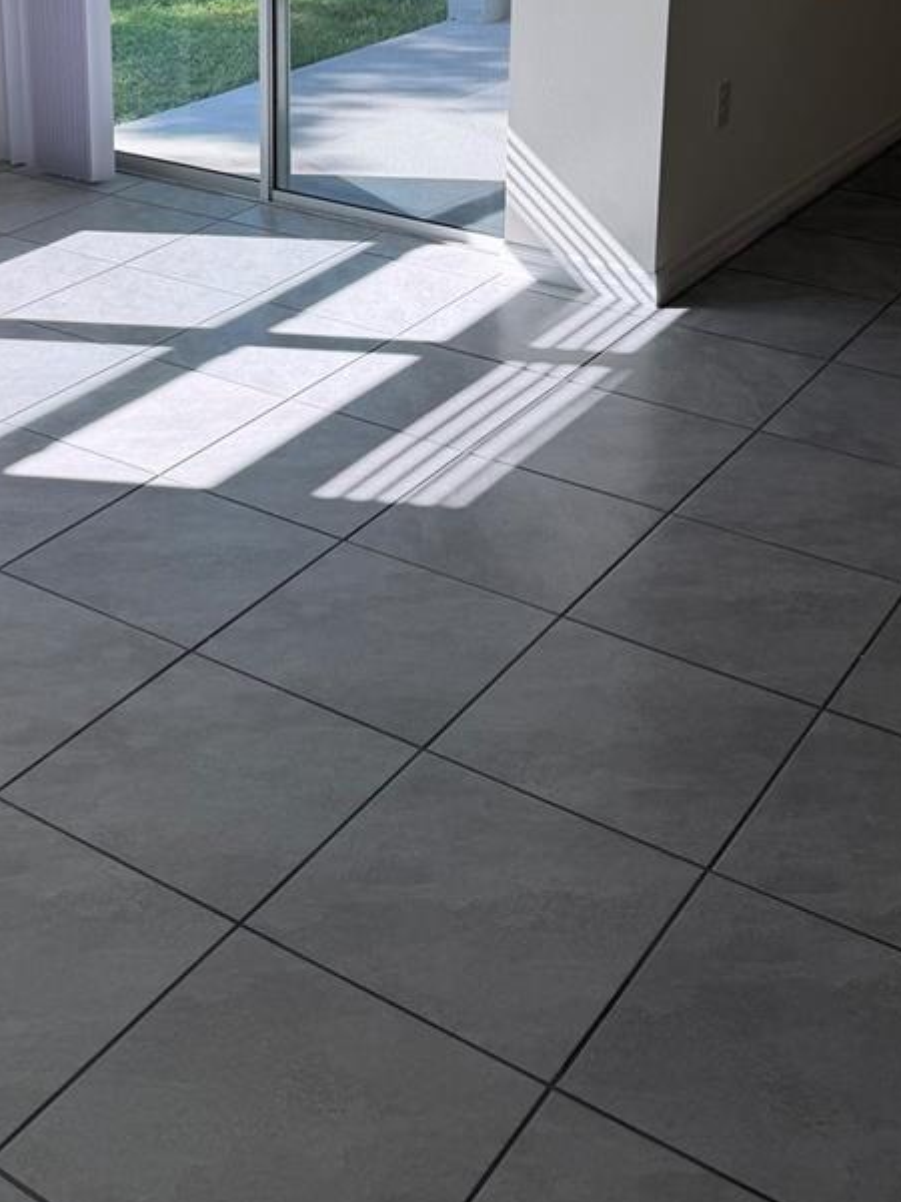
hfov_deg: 30.1
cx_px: 306
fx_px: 1666
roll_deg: +0.8
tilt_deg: -16.2
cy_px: 126
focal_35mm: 48
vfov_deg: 37.2
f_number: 1.78
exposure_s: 1/637
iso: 80
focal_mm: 6.76
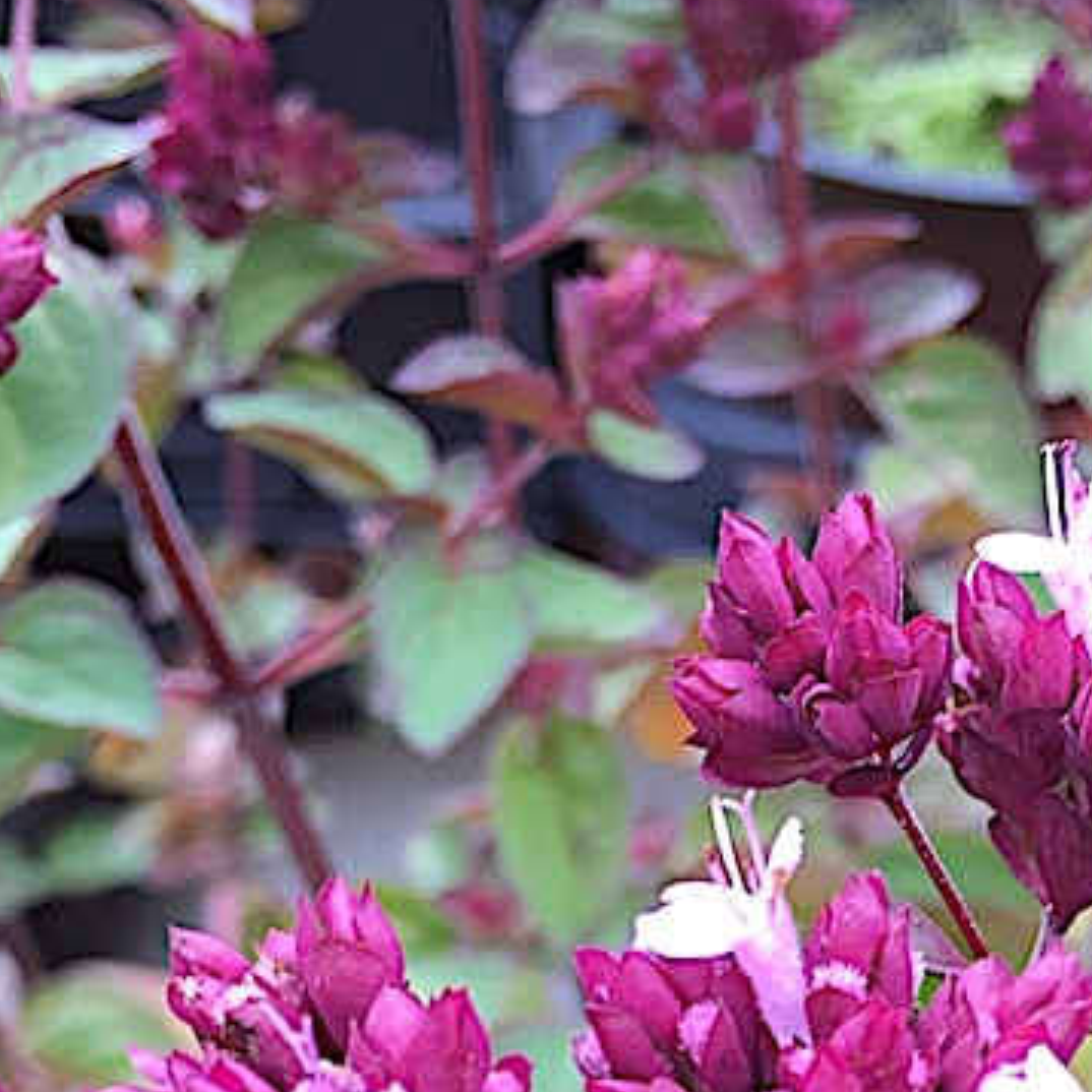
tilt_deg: -38.6
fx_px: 3319
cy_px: 1438
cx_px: 949
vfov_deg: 17.5
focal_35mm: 93
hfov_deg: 18.4
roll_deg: +0.6
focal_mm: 4.15
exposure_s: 1/119
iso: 32
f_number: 2.2
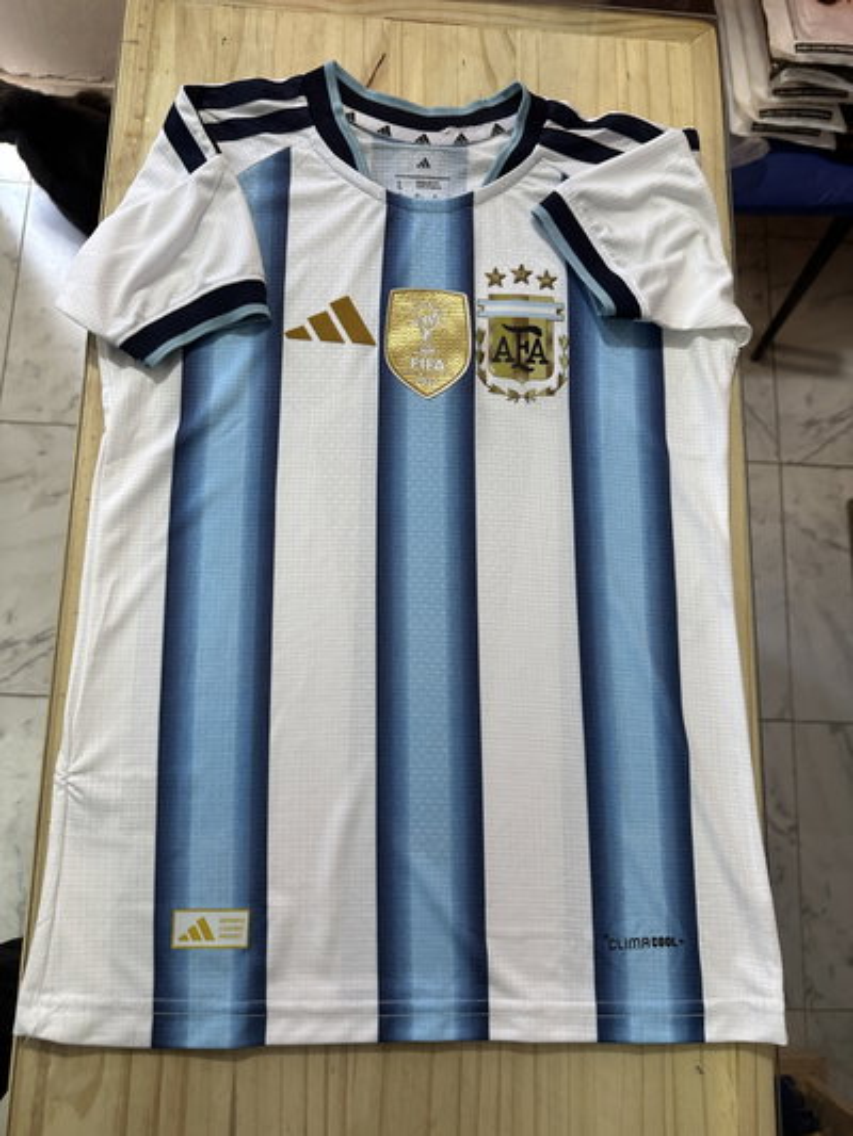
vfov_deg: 71.6
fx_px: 788
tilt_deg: -78.5
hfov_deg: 56.8
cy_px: 568
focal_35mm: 24
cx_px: 426
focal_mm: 6.86
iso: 100
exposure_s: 1/100
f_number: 1.78
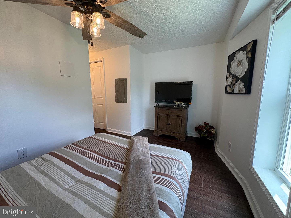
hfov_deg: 102.1
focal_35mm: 14
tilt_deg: -8.1
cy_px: 109
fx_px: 118
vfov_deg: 85.7
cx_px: 146
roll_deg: +0.3
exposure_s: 1/120
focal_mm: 2.22
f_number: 2.2
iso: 125
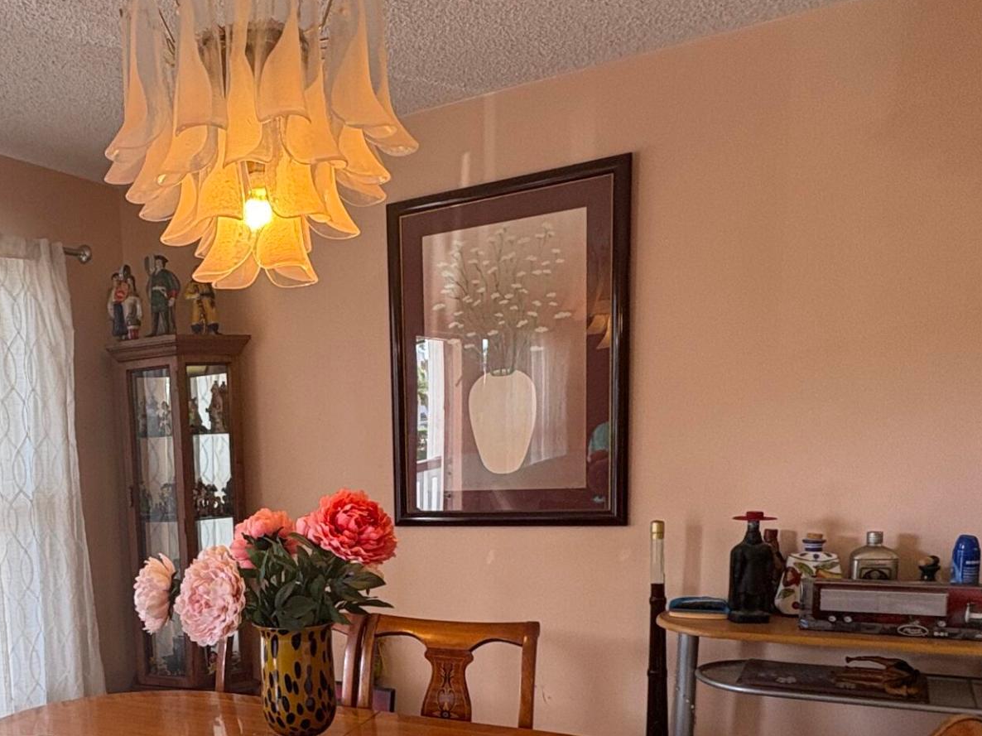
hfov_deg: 50.4
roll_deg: +3.0
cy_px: 598
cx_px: 185
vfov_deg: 40.0
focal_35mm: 34
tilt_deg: -8.5
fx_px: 964
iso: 100
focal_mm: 2.22
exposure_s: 1/120
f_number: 2.2
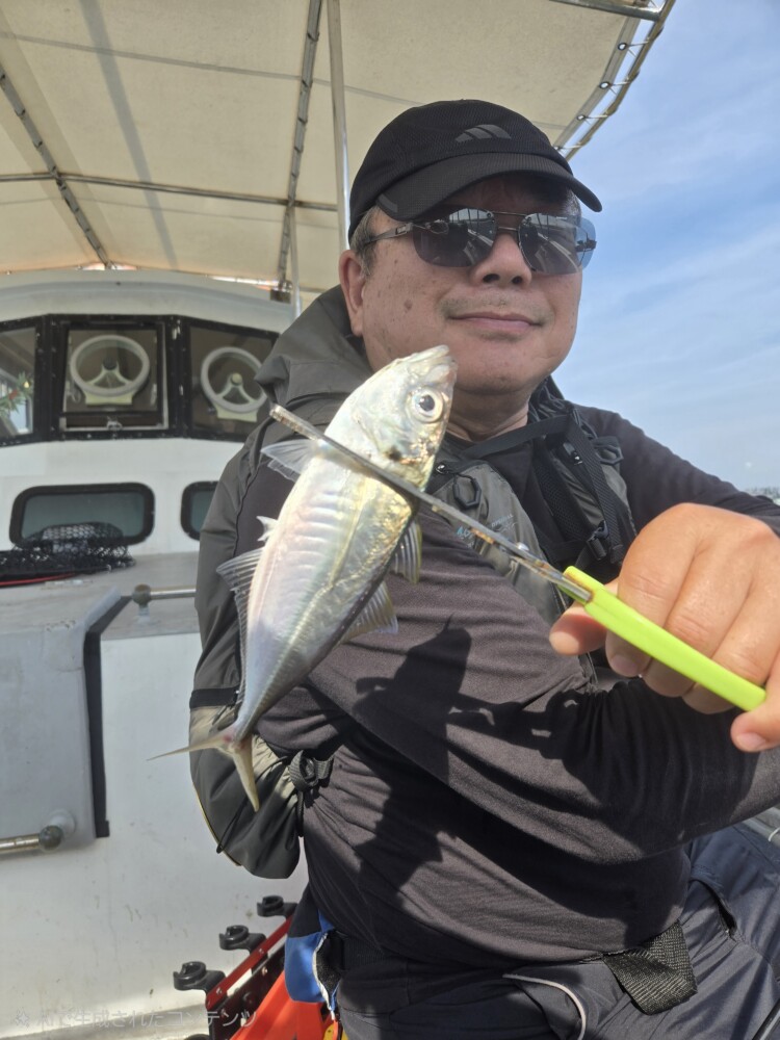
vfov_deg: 73.9
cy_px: 520
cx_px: 390
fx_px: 691
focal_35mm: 23
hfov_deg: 58.9
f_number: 1.8
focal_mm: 5.4
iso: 25
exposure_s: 1/1000
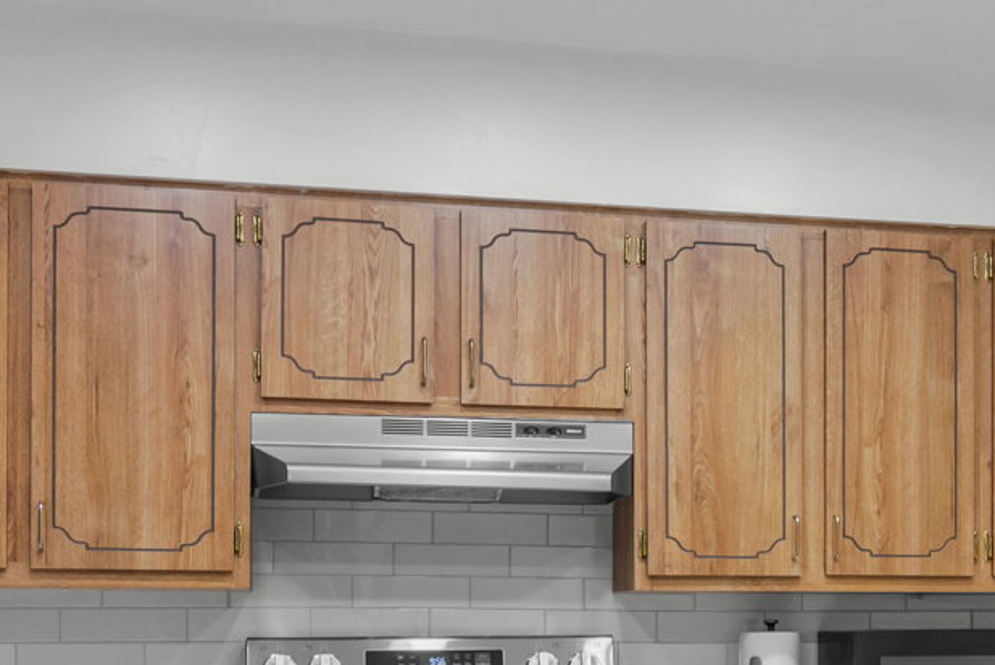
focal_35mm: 77
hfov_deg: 25.3
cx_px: 937
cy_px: 646
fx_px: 2129
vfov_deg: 17.4
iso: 500
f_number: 8
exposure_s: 1/1.67
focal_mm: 19
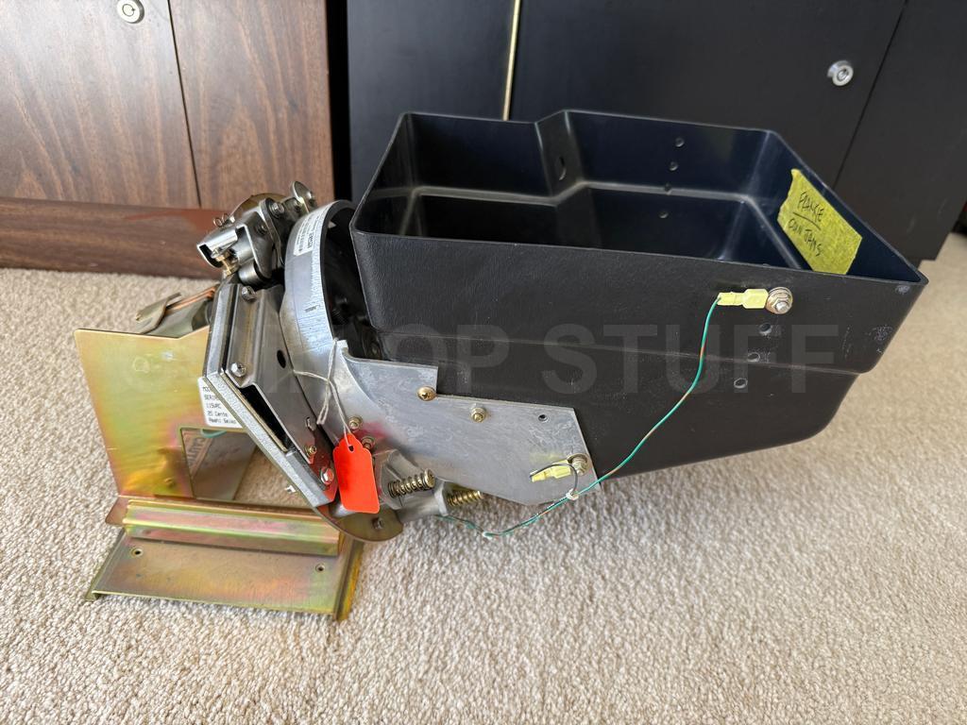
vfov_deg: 56.8
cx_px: 484
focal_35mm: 24
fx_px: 670
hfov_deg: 71.6
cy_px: 362
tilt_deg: -35.6
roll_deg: -7.2
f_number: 1.78
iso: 200
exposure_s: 1/63
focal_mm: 6.76
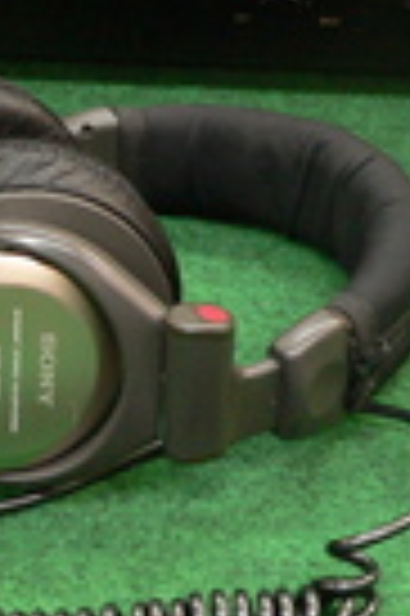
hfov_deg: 13.1
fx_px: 1781
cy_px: 254
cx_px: 68
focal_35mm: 104
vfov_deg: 19.6
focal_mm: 6
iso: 200
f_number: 2.8
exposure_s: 1/13
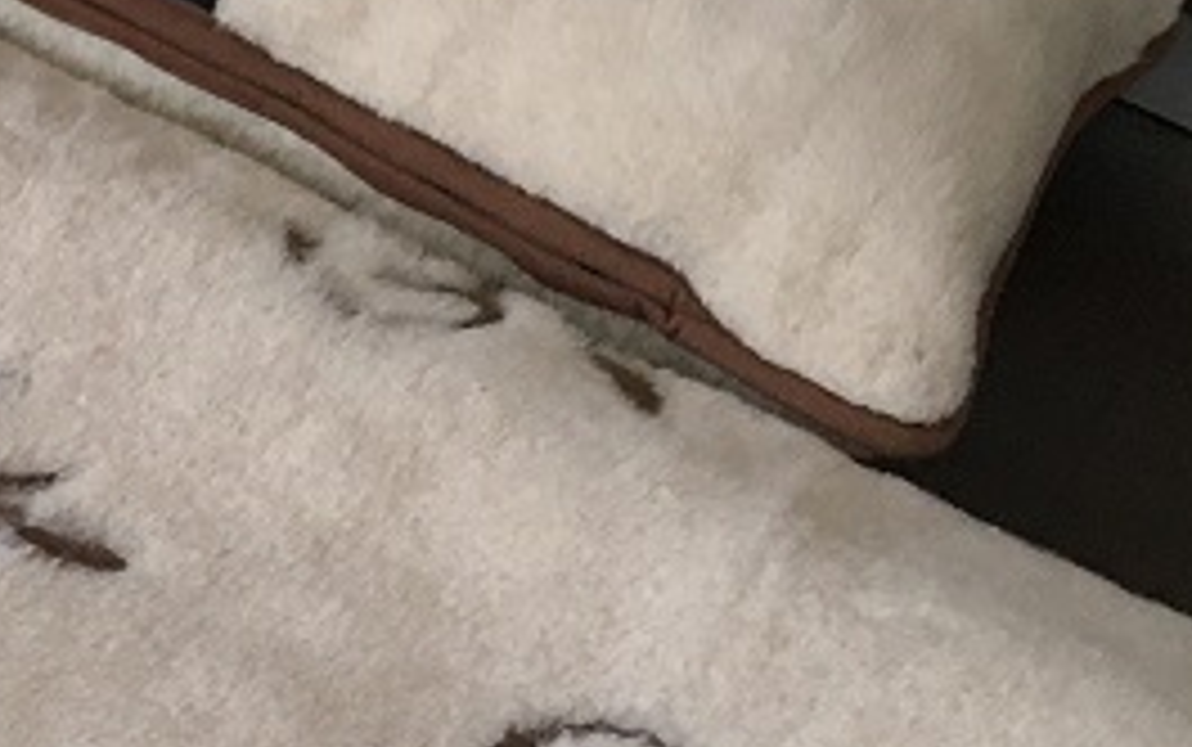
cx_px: -558
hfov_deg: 16.5
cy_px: 1116
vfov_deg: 10.9
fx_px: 3771
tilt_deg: -51.6
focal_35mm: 116
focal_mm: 4.15
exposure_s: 1/33
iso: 125
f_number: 2.2
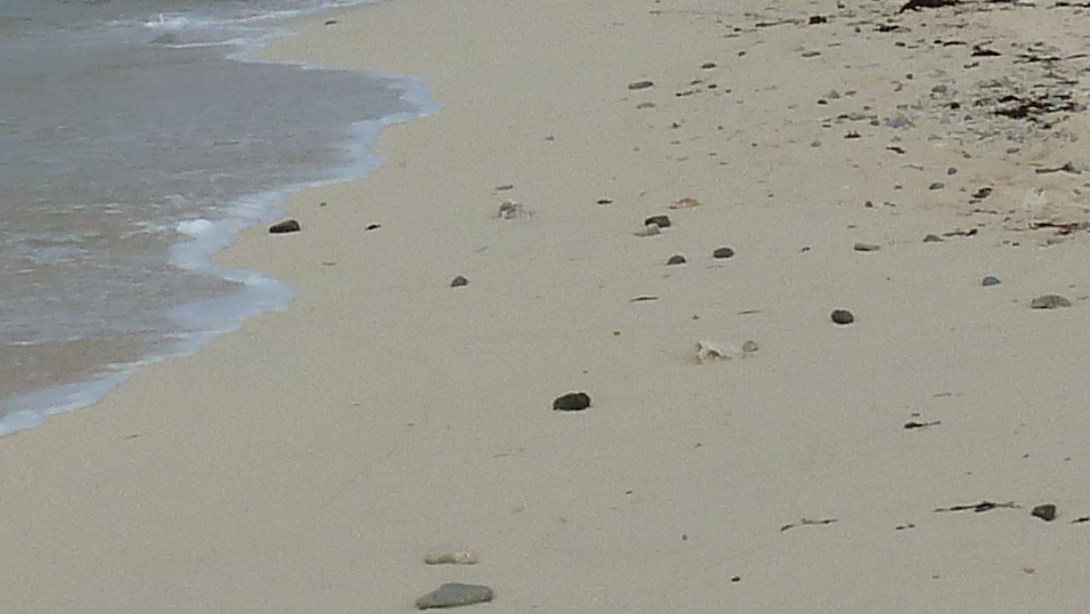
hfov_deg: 18.7
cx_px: 400
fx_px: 3295
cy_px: 27
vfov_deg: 10.6
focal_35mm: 114
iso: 80
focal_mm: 4.1
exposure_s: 1/640
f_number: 5.6
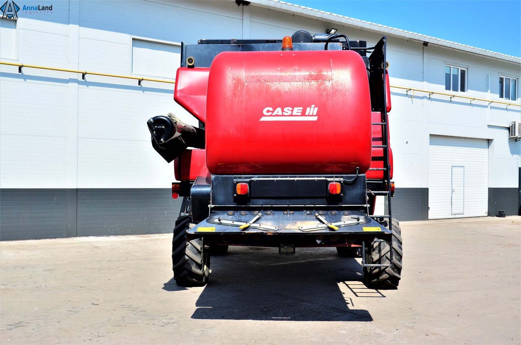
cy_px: 172
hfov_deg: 46.5
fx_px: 607
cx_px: 260
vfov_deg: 31.8
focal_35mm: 42
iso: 125
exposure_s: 1/400
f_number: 7.1
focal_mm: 28
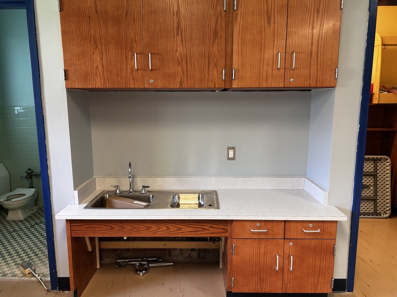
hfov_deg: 67.3
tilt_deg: -8.9
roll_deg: +0.5
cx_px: 198
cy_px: 148
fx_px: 298
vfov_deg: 53.1
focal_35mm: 26
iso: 100
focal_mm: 5.7
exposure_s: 1/60
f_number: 1.5
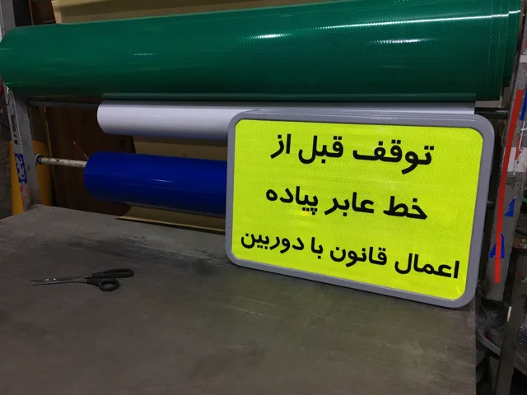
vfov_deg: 48.2
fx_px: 442
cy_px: 198
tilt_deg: -16.9
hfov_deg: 61.7
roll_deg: +1.2
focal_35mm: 29
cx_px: 264
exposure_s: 1/33
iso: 80
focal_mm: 4.15
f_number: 2.2
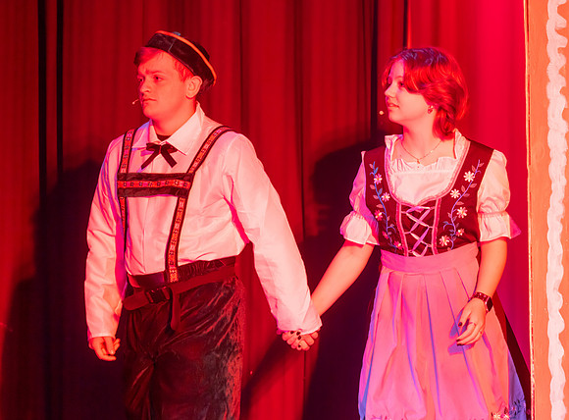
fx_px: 3958
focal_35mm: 242
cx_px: 339
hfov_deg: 8.2
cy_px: 226
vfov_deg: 6.1
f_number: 2.8
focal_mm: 200
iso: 2000
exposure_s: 1/160
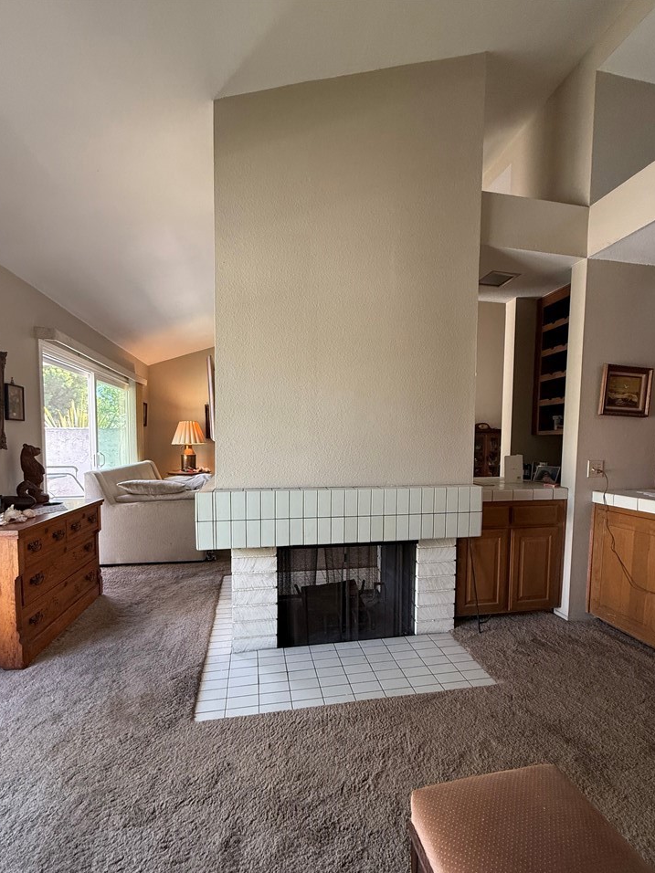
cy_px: 464
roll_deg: +0.4
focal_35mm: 15
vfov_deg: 98.0
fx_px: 378
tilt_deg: -2.4
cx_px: 322
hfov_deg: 81.7
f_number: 2.2
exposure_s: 1/99
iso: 250
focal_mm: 2.22
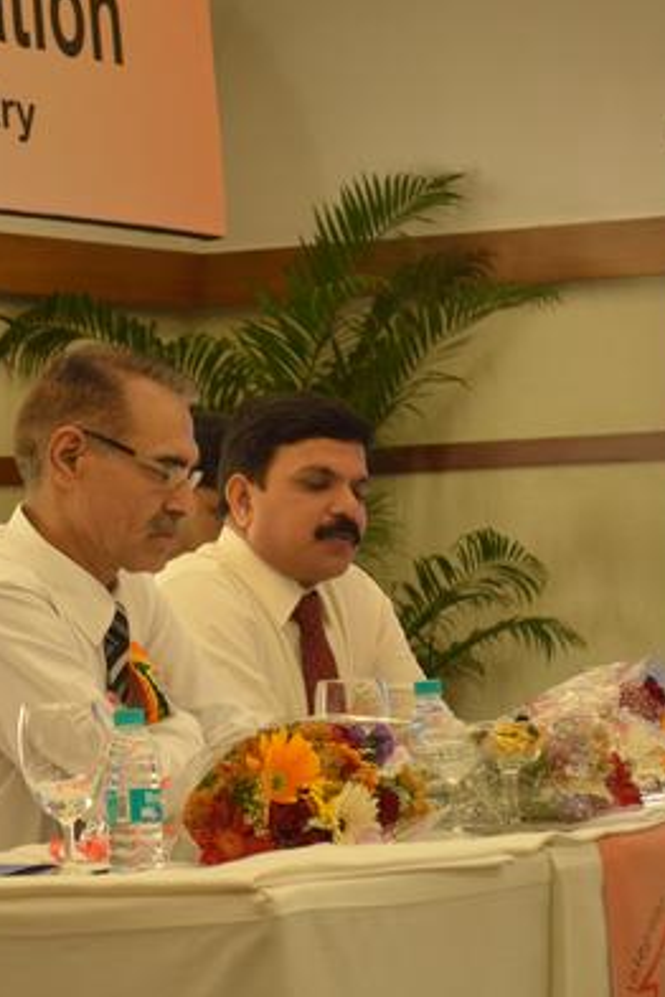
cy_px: 496
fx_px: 3484
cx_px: 162
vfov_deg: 16.3
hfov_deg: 10.9
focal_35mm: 126
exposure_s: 1/60
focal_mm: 55
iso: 2000
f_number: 5.6
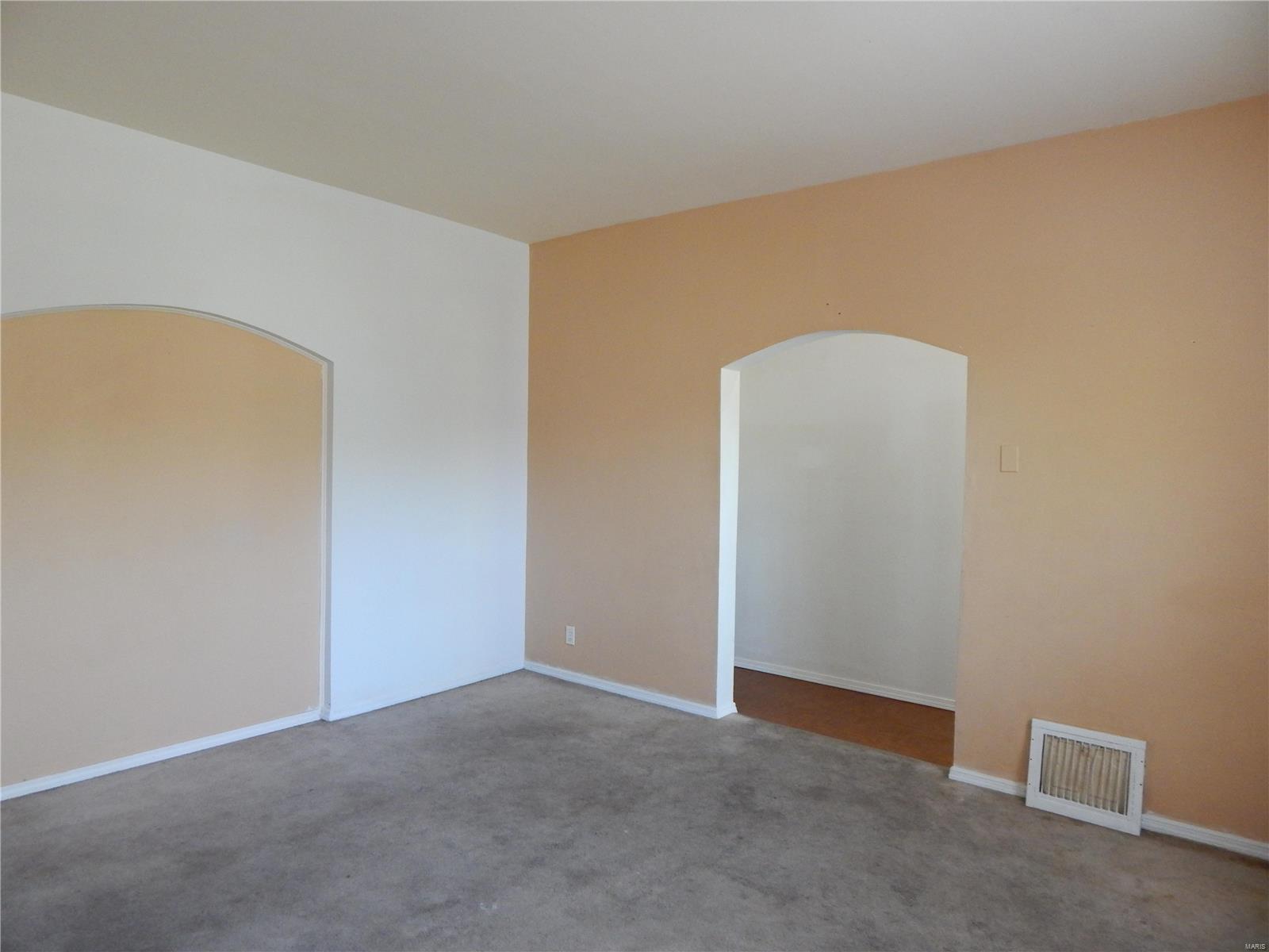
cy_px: 476
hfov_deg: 76.4
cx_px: 634
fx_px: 807
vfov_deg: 61.1
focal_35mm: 22
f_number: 3
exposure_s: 1/30
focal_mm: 4
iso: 400
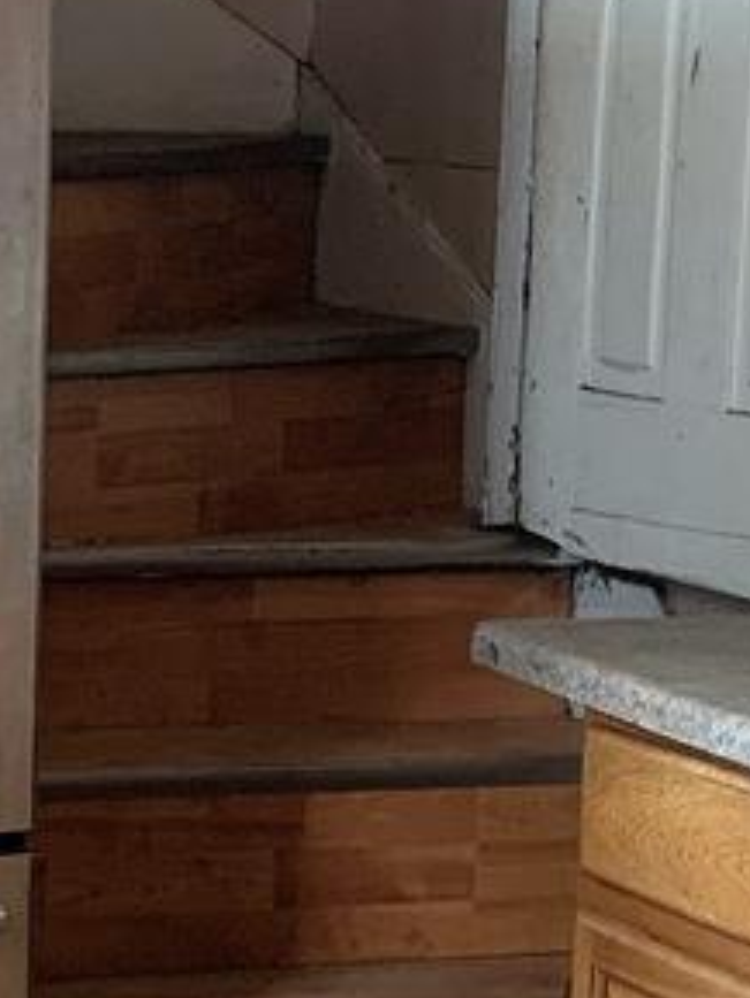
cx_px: -169
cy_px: 559
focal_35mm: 138
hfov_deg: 10.6
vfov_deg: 14.3
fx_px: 3984
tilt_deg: -6.5
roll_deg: -0.8
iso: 320
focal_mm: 4.25
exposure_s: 1/60
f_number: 1.8
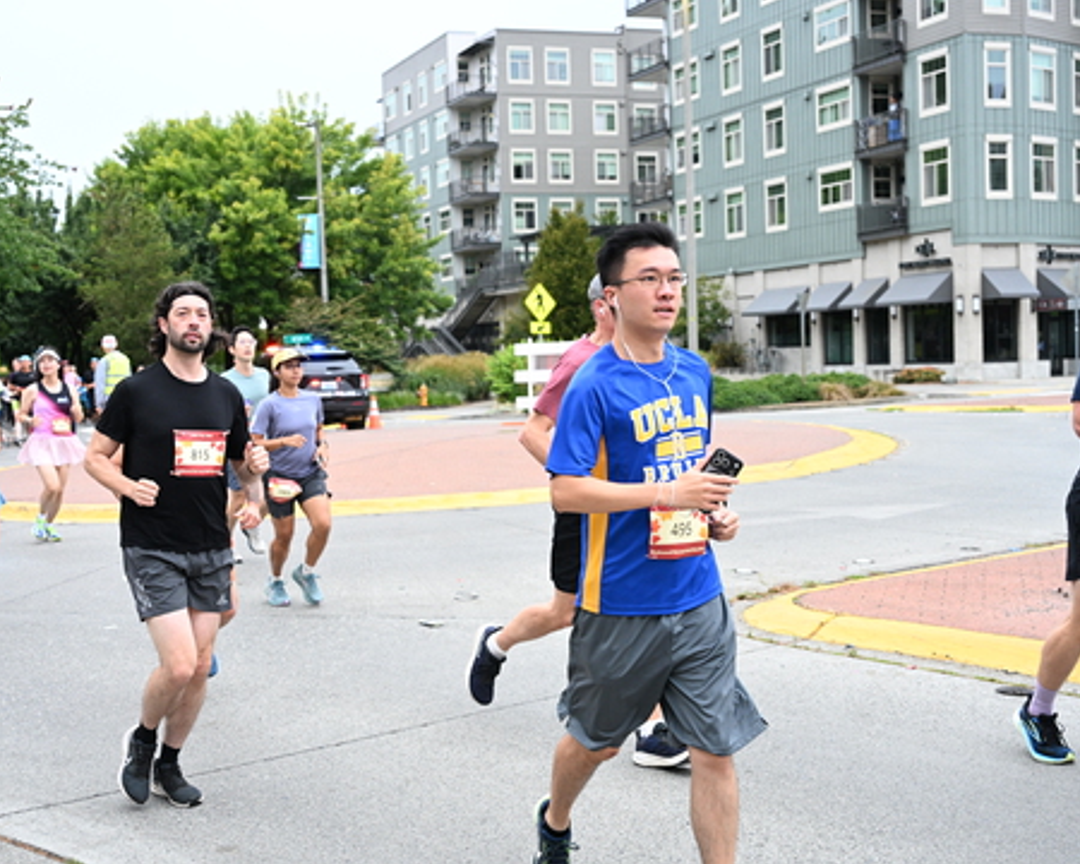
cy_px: 431
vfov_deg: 32.1
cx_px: 458
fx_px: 1502
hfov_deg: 39.4
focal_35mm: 47
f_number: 4
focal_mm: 41
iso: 2000
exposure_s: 1/800
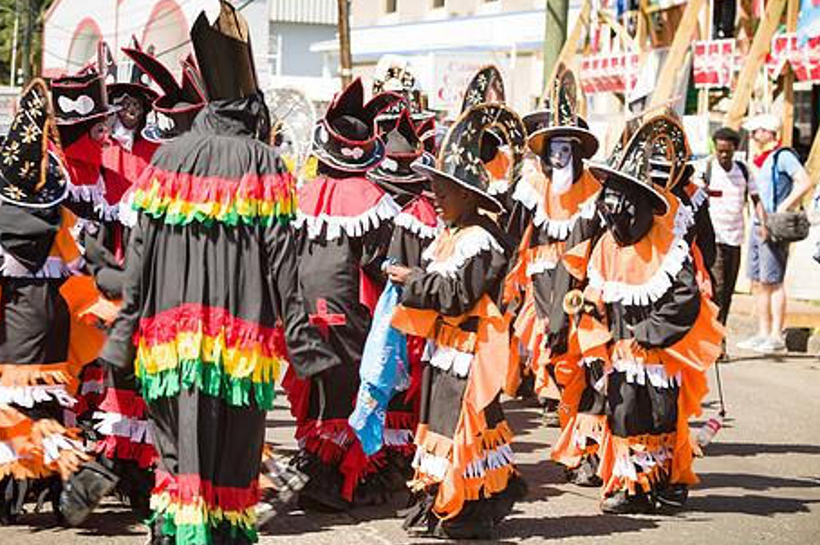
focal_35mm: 115
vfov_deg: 11.9
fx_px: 2617
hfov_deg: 17.8
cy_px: 301
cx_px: 453
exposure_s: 1/160
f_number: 6.3
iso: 100
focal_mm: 90
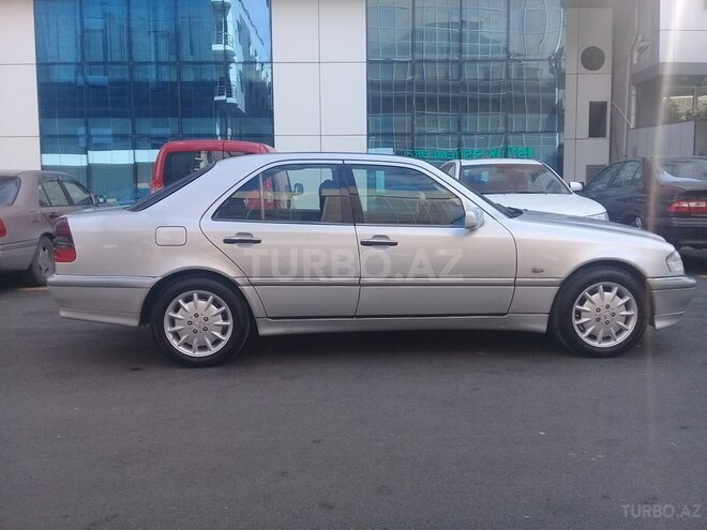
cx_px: 354
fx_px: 633
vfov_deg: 45.4
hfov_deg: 58.4
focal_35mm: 31
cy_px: 265
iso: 50
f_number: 2.2
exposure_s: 1/396
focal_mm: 3.3
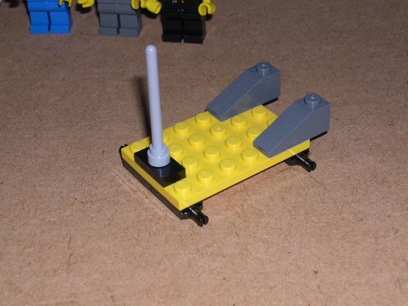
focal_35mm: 77
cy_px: 153
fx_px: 908
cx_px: 204
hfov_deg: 25.3
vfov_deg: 19.1
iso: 100
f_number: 10.8
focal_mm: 16.3
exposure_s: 1/60
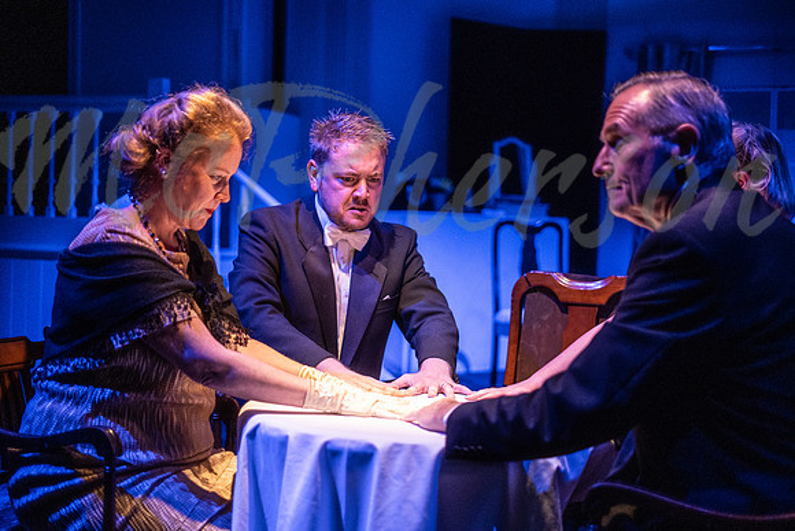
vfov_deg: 25.5
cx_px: 398
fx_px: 1171
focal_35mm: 53
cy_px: 266
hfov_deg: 37.5
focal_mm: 35
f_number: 1.4
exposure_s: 1/250
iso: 1600
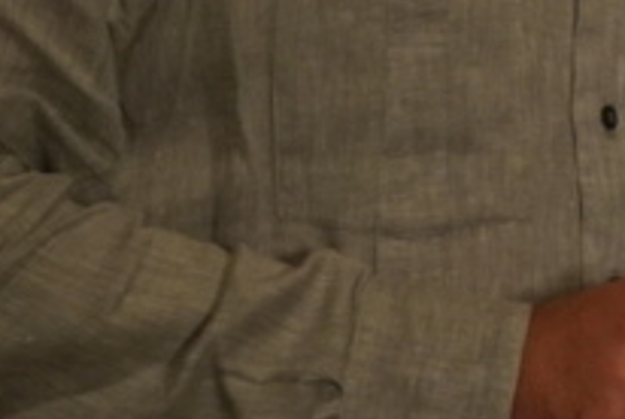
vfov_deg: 4.7
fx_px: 5110
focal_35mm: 294
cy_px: -85
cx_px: 2312
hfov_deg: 6.1
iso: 800
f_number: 5
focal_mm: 25
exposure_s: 1/40
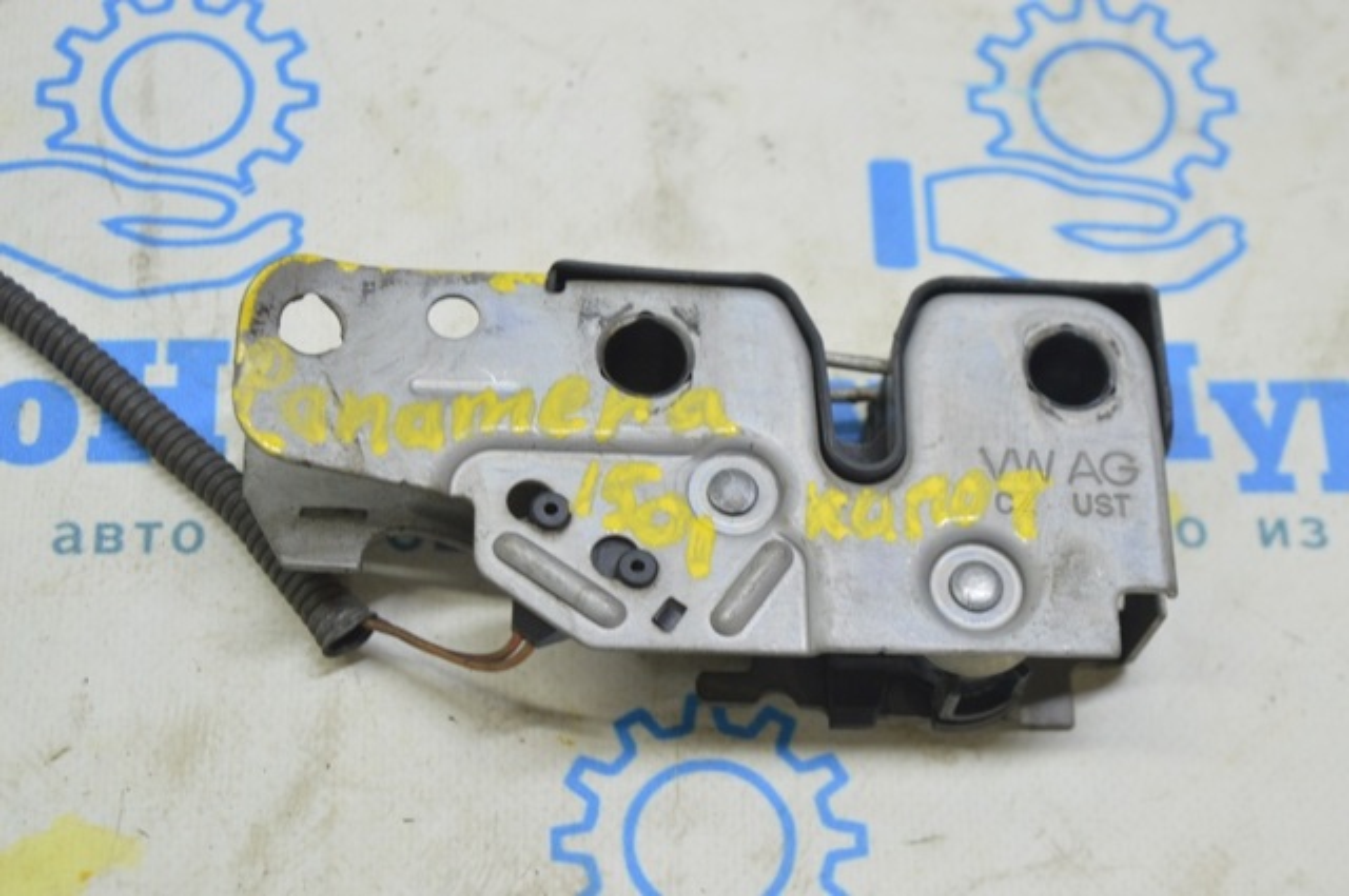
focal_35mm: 72
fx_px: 2695
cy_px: 448
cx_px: 674
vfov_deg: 18.9
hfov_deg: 28.1
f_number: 5.6
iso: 400
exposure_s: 1/20
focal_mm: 48
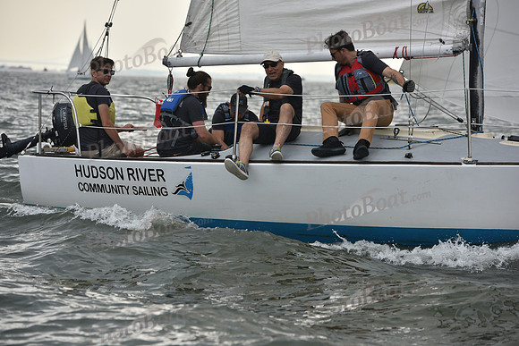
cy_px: 173
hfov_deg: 14.2
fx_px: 2091
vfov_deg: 9.5
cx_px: 260
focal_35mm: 145
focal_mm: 145
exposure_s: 1/1250
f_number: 5.6
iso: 320
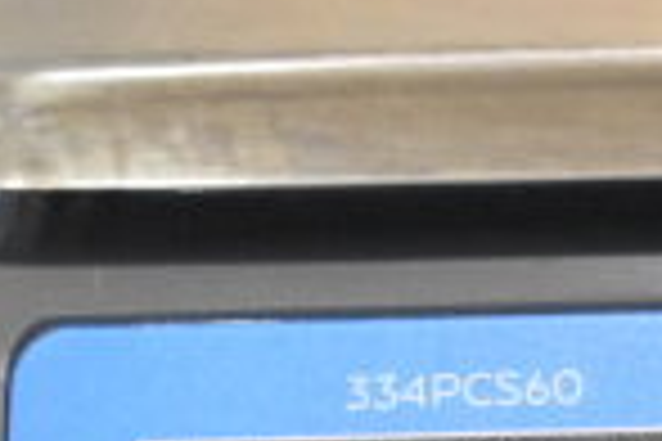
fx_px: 3311
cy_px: 700
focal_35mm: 180
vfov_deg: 7.5
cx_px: 1288
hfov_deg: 10.5
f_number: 6.3
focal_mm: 29
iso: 6400
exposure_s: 1/160
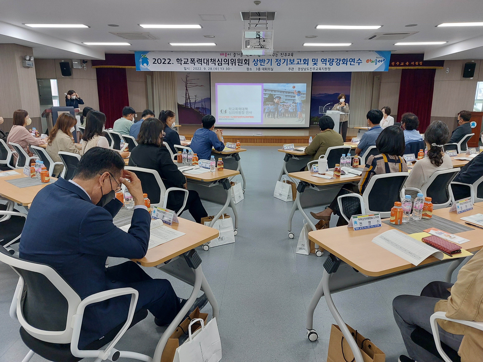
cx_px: 242
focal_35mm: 25
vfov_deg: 54.9
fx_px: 349
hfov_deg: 69.4
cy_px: 181
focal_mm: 5.23
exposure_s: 1/60
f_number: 1.8
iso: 160
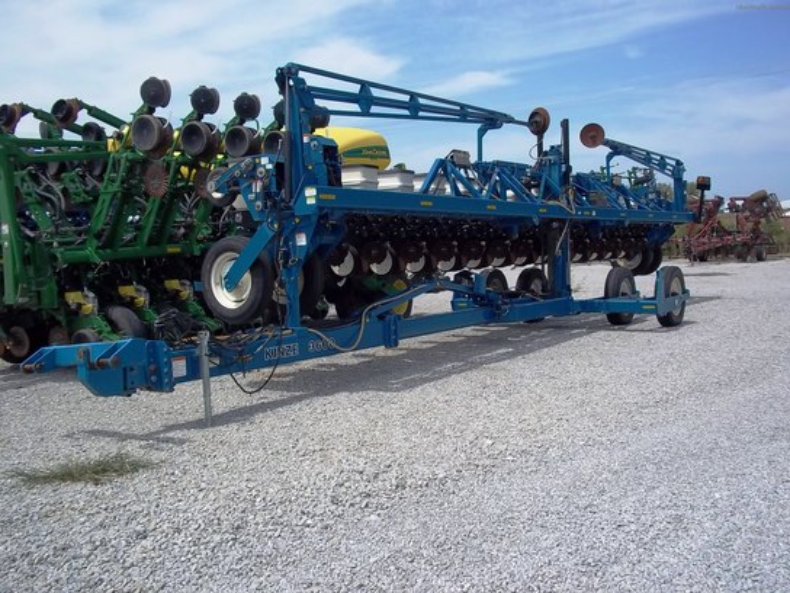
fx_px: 822
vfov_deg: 39.7
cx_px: 395
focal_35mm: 36
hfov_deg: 51.4
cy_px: 296
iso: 80
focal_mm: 6.5
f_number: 8
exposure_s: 1/250
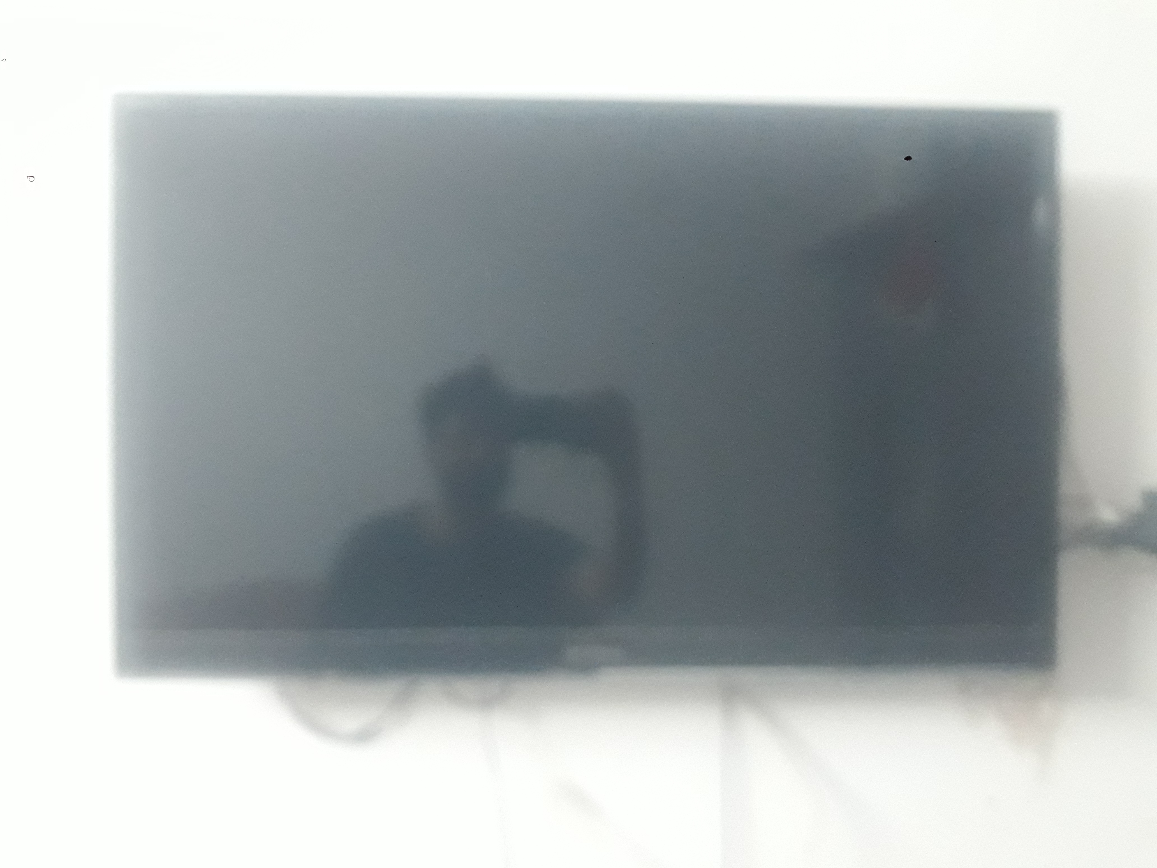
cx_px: 578
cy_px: 434
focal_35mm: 27
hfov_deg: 65.3
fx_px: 902
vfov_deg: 51.4
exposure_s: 1/17
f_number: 1.9
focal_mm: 3.6
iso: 800
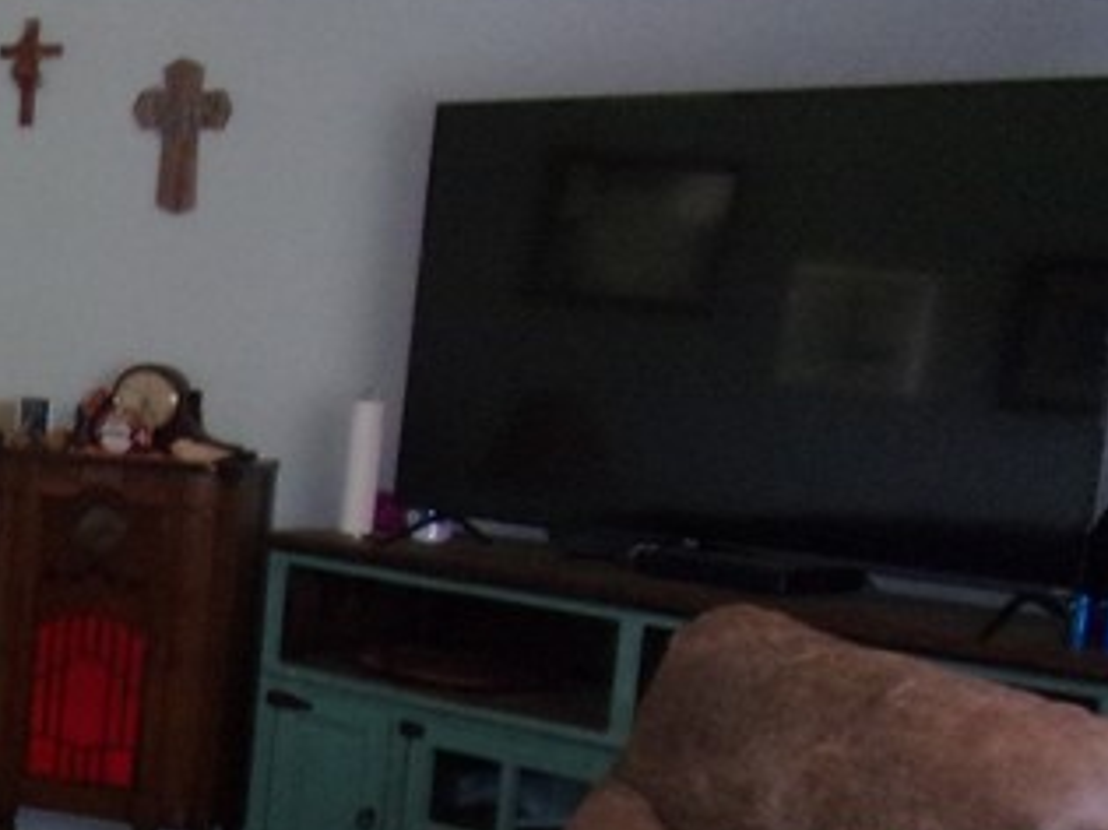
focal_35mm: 78
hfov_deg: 21.0
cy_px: 679
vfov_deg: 18.7
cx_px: -577
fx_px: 2496
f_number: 3.3
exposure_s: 1/34
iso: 200
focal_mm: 4.3
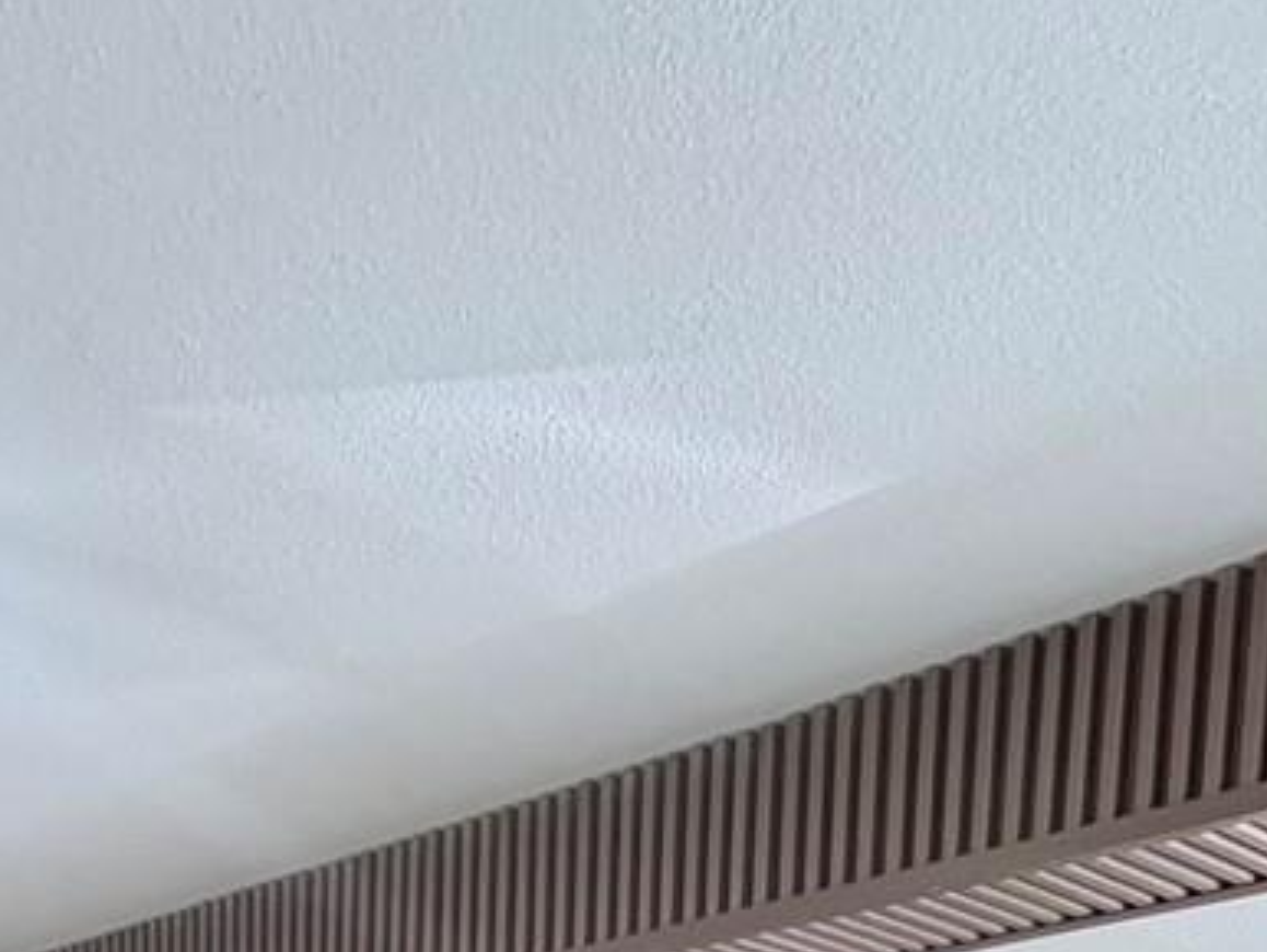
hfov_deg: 33.2
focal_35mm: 58
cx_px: 729
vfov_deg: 17.7
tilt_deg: -11.4
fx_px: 2124
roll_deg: -3.0
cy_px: 1907
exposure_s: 1/60
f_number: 2.2
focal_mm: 2.22
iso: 200
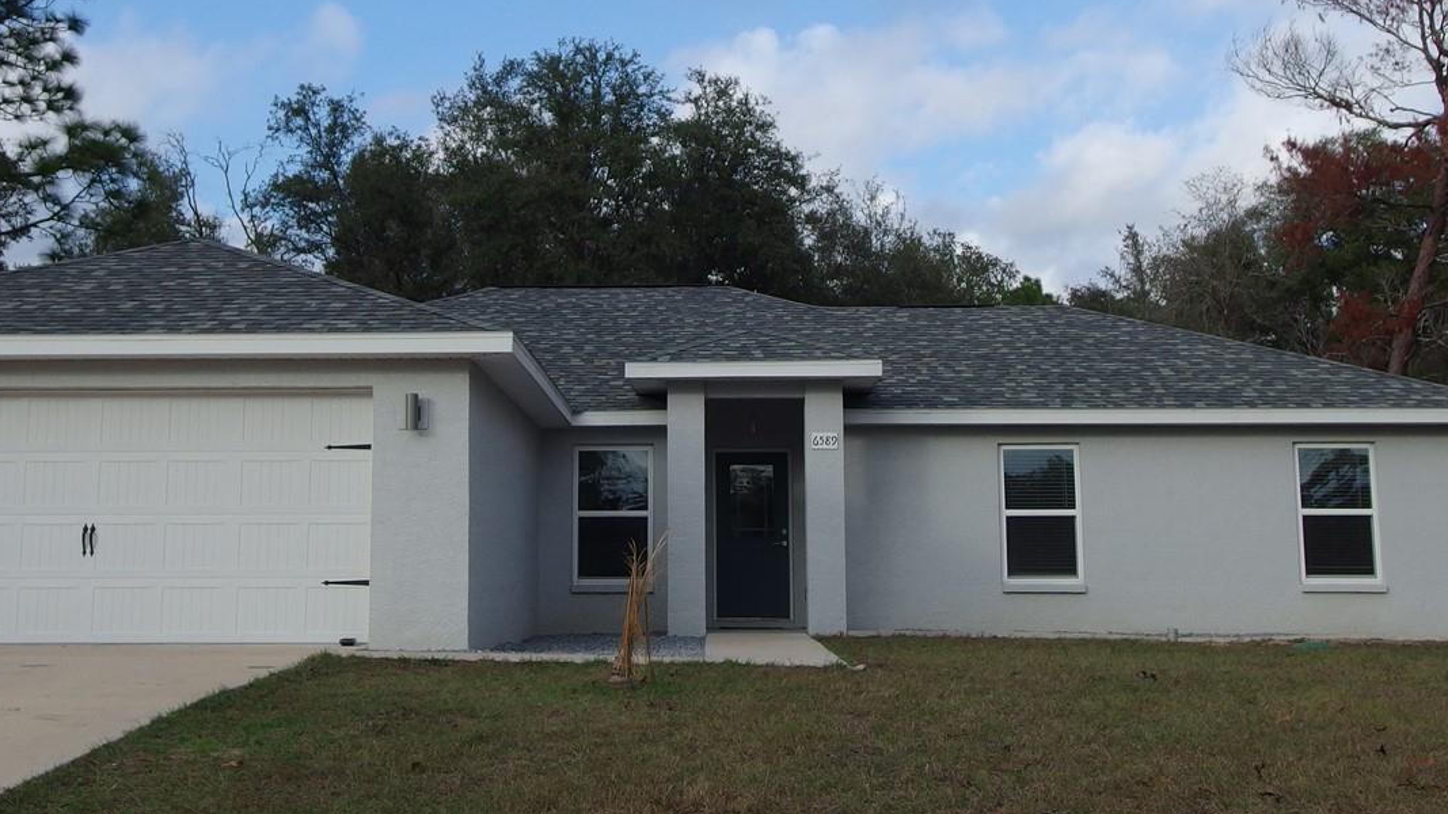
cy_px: 266
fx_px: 1881
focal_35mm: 49
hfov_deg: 42.1
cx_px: 655
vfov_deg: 24.3
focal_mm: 6.4
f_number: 2
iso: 100
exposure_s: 1/2000
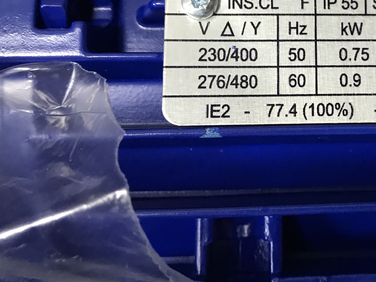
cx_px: 334
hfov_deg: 34.3
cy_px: 48
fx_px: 576
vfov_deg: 26.9
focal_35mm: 53
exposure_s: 1/15
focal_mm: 3.99
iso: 40
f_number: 1.8
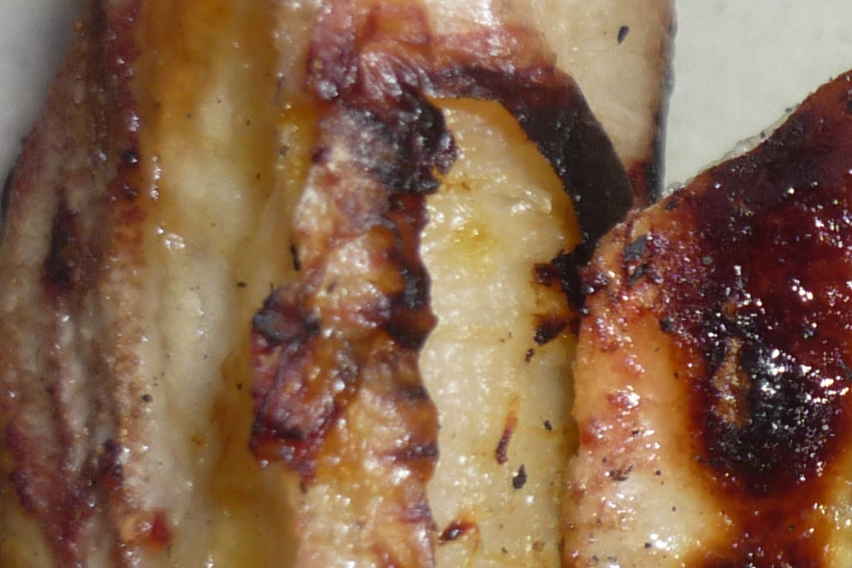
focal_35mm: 119
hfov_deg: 16.8
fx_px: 2817
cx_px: 857
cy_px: 269
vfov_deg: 11.5
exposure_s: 1/30
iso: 100
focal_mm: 5.5
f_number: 2.8
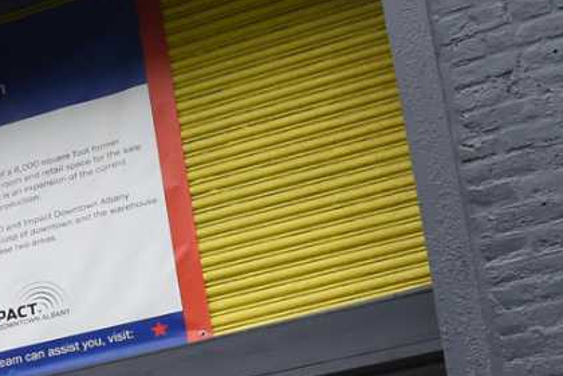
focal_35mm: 117
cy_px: 545
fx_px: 1830
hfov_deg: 14.2
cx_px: -613
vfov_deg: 11.3
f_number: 9
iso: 500
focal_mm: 24
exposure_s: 1/60
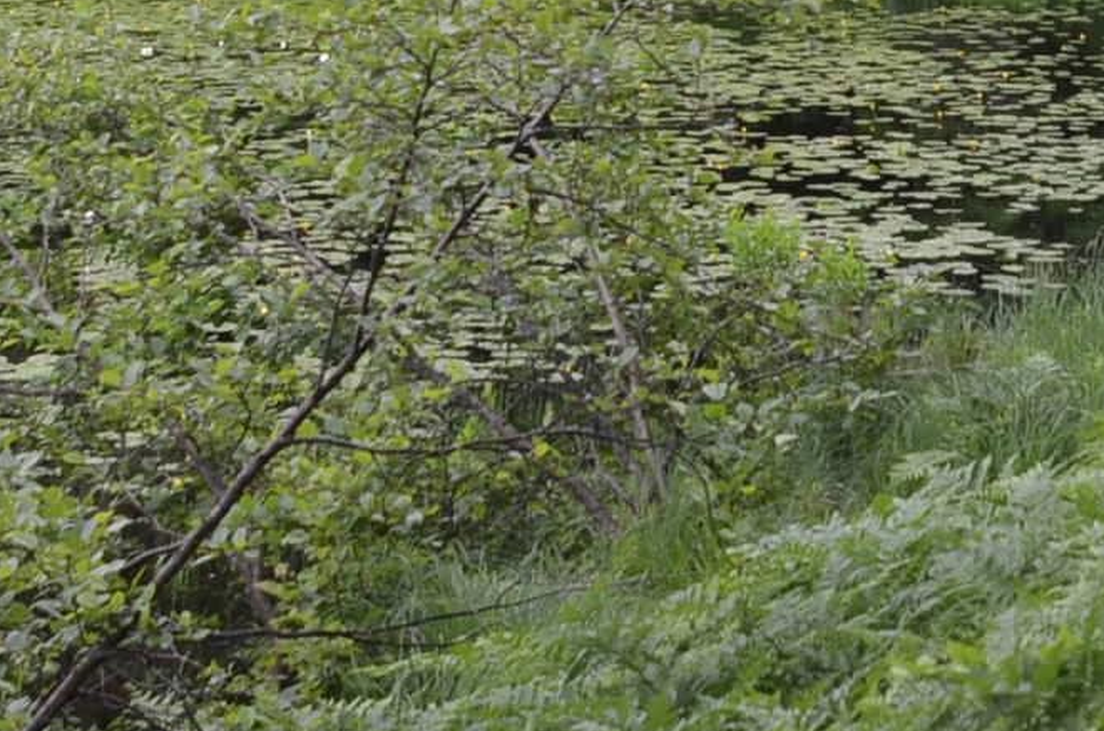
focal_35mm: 112
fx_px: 3427
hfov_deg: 18.2
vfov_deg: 11.7
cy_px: -299
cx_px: 773
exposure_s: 1/125
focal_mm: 20
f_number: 5.6
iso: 220
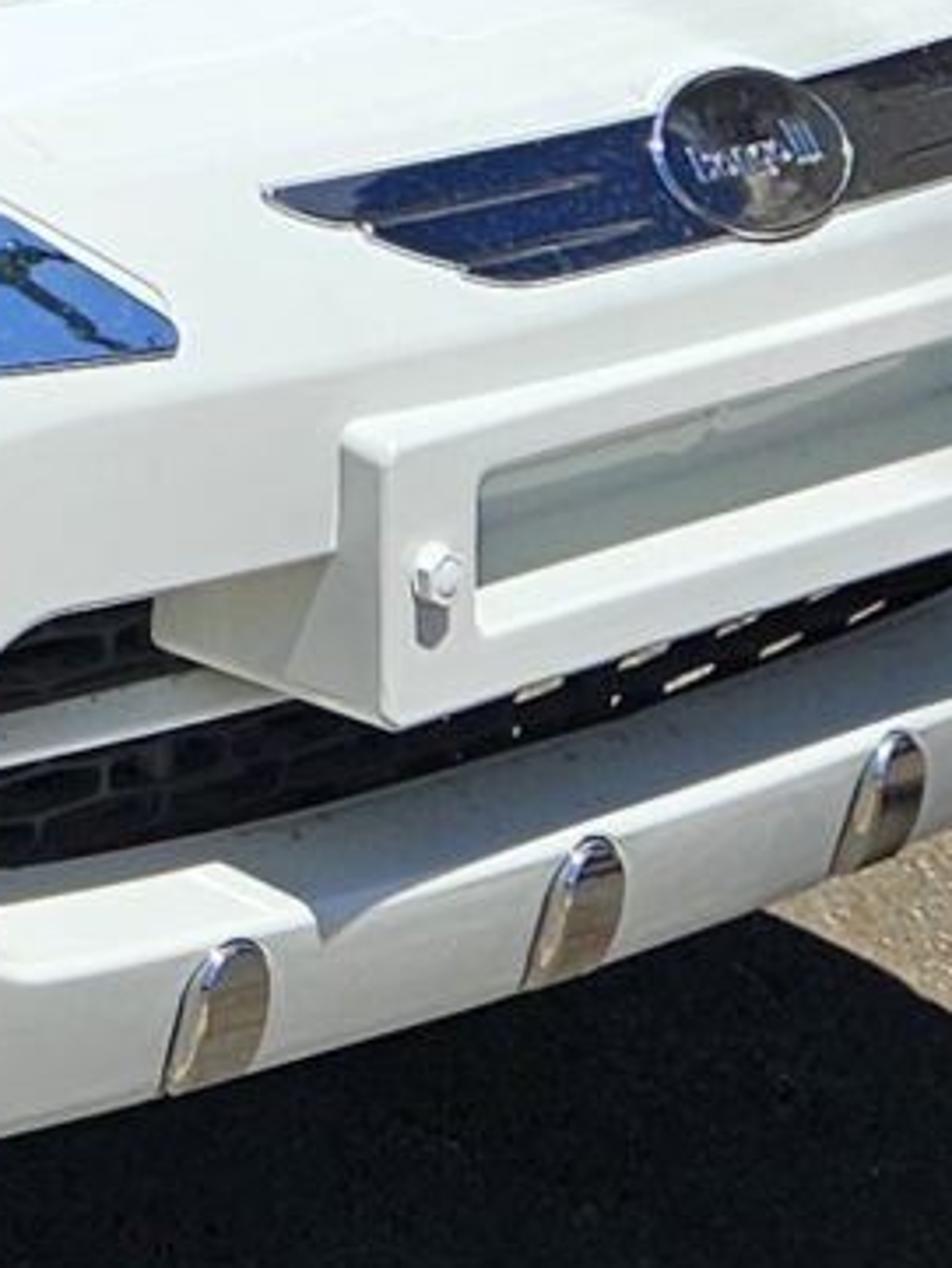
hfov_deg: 8.5
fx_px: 5974
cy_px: -1314
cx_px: -1173
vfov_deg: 11.0
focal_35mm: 163
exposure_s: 1/2443
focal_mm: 5.4
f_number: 1.8
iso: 25
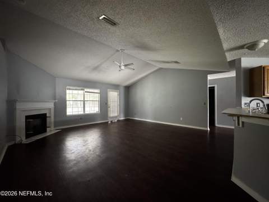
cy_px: 101
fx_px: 109
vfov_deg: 85.6
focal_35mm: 14
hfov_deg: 102.1
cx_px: 134
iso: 1250
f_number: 2.2
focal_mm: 2.22
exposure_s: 1/53
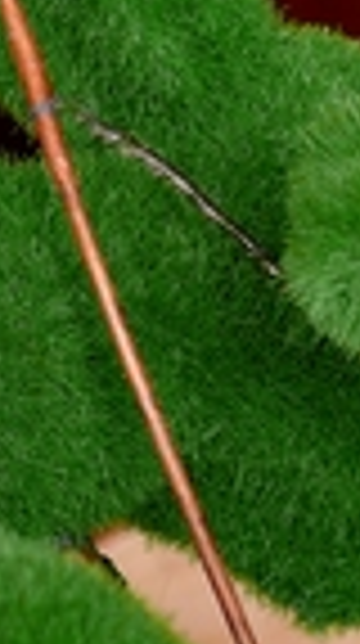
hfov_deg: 3.0
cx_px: 853
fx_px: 6714
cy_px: 714
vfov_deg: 5.5
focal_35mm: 394
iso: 100
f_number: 3.2
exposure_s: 1/30
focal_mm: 18.9
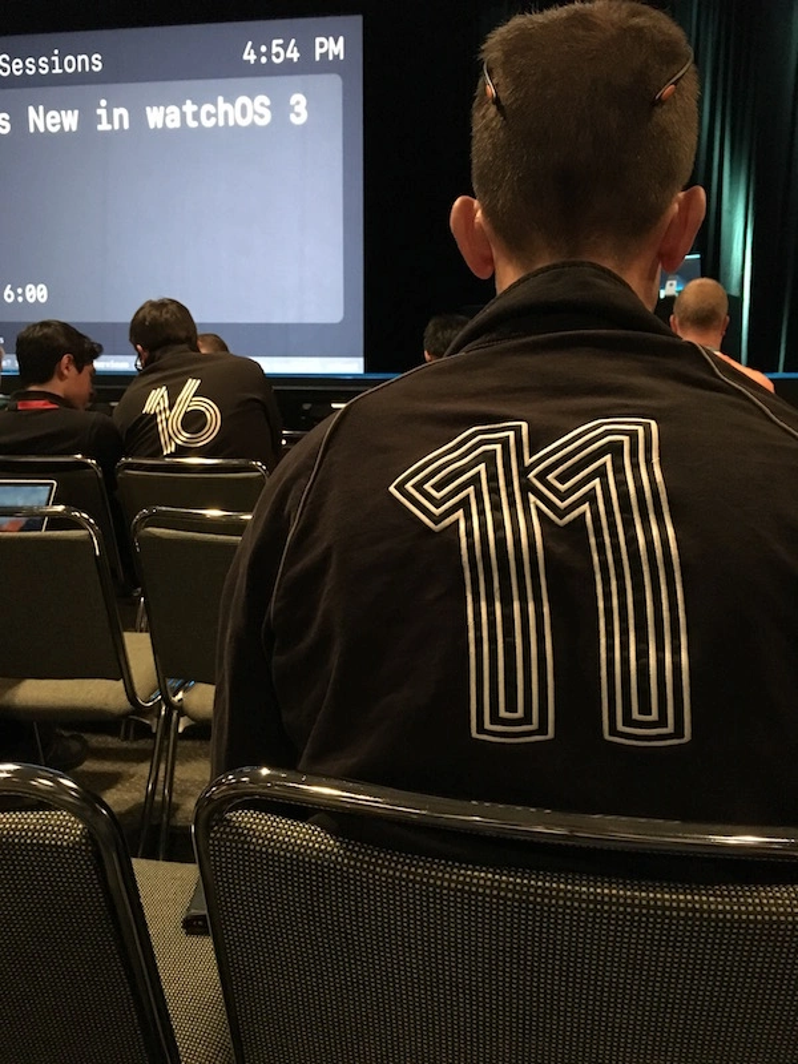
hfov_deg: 48.2
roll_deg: -0.3
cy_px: 532
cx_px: 399
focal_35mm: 29
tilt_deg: -9.9
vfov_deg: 61.7
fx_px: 891
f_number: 2.2
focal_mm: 4.15
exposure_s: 1/15
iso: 320
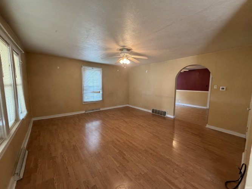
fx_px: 102
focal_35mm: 14
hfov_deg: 102.1
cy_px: 94
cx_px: 126
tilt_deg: -6.6
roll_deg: -0.3
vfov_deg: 85.7
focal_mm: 2.22
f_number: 2.2
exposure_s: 1/60
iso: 320
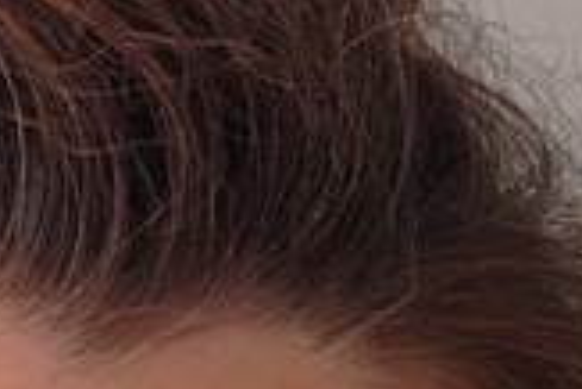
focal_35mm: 126
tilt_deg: -2.2
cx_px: -14
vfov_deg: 10.9
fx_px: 2039
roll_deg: +0.1
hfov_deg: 15.9
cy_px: 225
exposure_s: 1/20
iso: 100
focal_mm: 4.12
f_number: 2.4
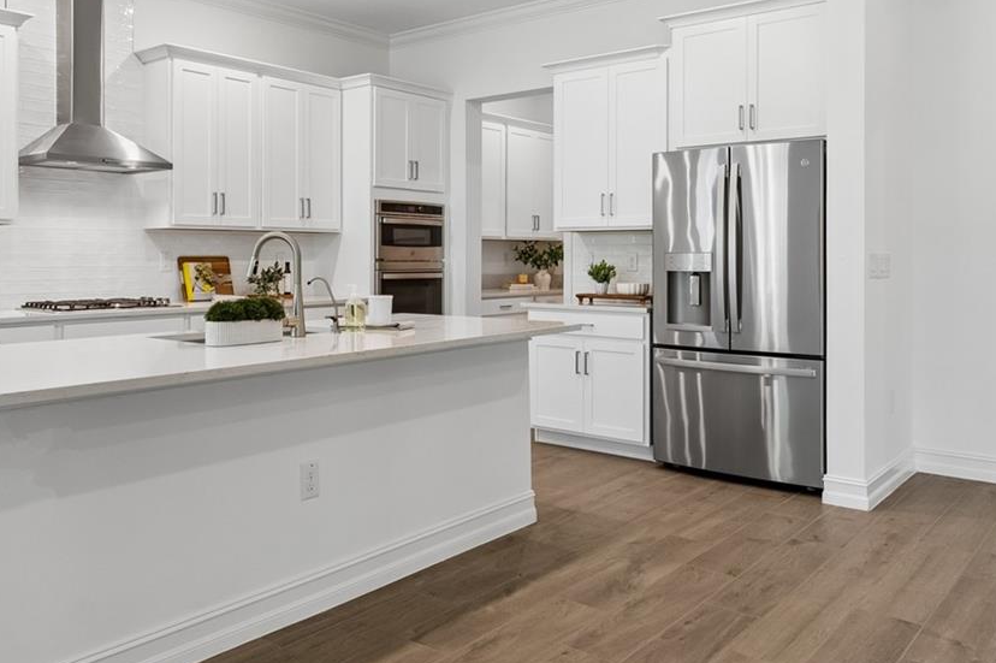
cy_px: 261
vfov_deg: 44.6
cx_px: 396
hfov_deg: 63.1
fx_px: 802
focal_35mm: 29
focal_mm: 10
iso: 100
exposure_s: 1/3.33
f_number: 7.1
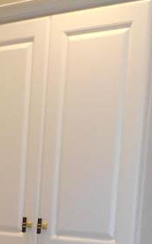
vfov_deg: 15.2
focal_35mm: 128
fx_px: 850
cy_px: 362
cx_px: -179
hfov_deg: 9.4
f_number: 3.4
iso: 250
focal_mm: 4.7
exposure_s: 1/30
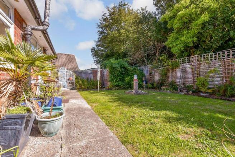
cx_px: 118
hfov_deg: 100.4
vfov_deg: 77.4
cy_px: 78
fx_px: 98
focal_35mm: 15
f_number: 8
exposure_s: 1/200
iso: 160
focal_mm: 10
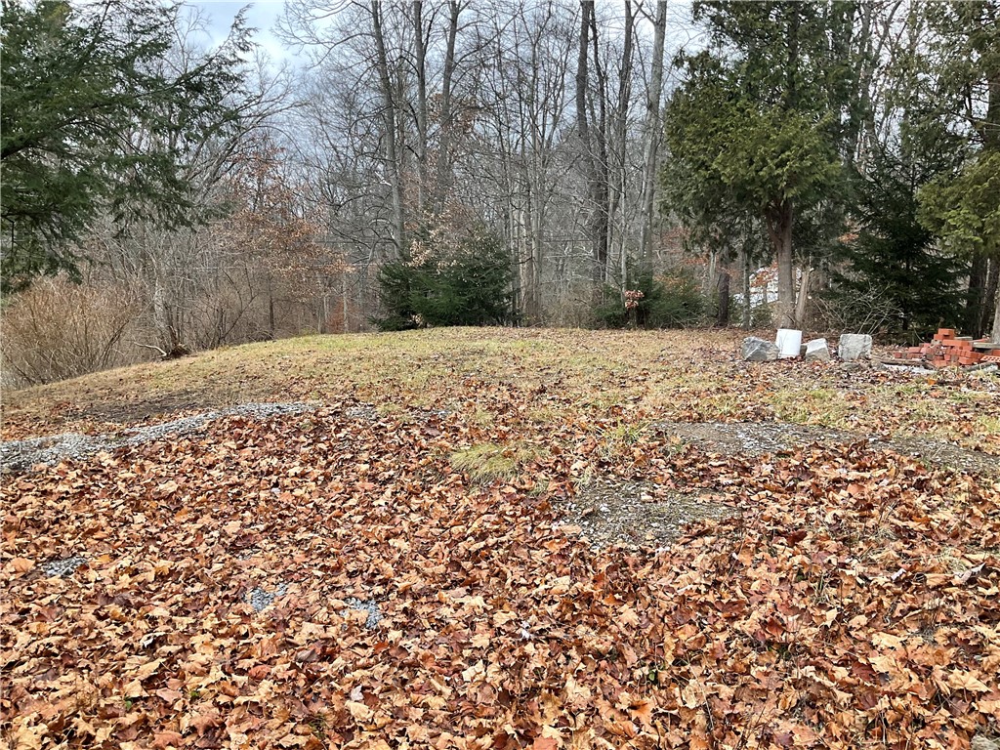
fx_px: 838
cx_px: 500
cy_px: 375
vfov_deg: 48.2
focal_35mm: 29
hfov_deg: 61.7
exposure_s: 1/120
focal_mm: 3
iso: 40
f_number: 1.8
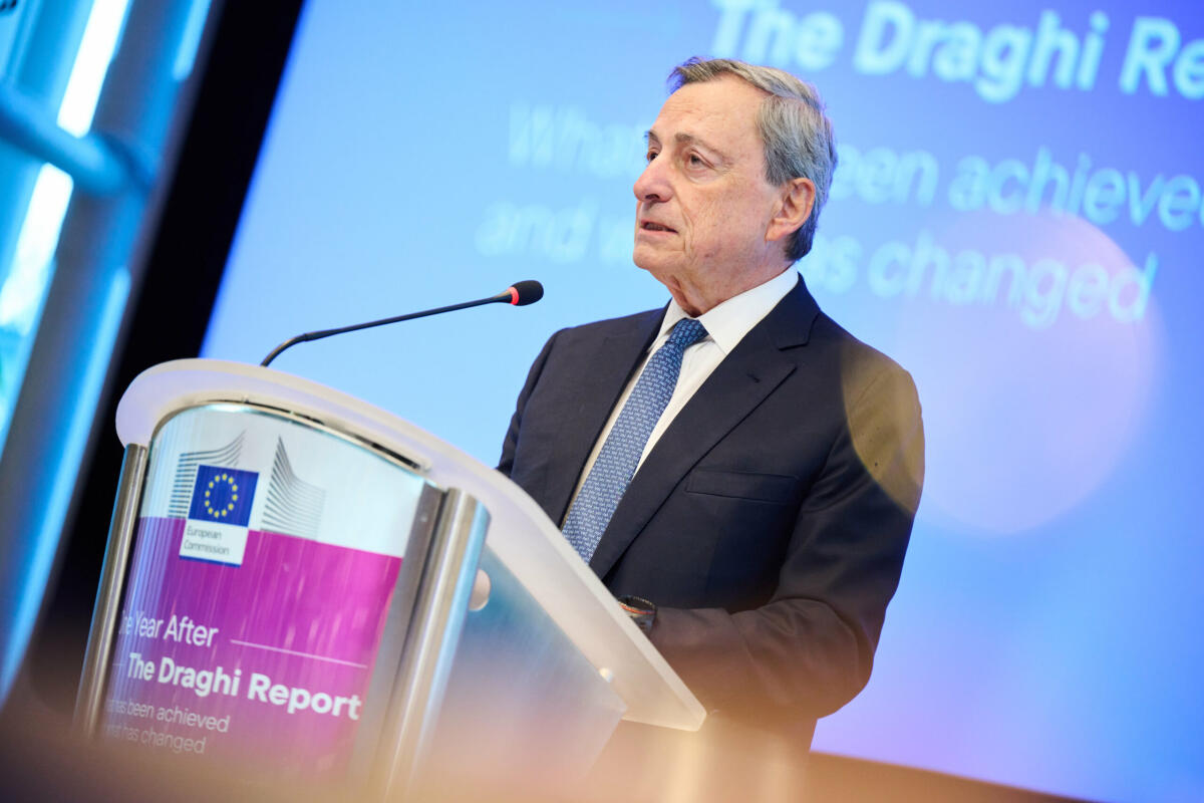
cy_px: 402
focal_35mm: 165
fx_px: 5518
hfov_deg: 12.5
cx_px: 602
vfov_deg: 8.3
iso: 2200
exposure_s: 1/400
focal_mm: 165
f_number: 2.8
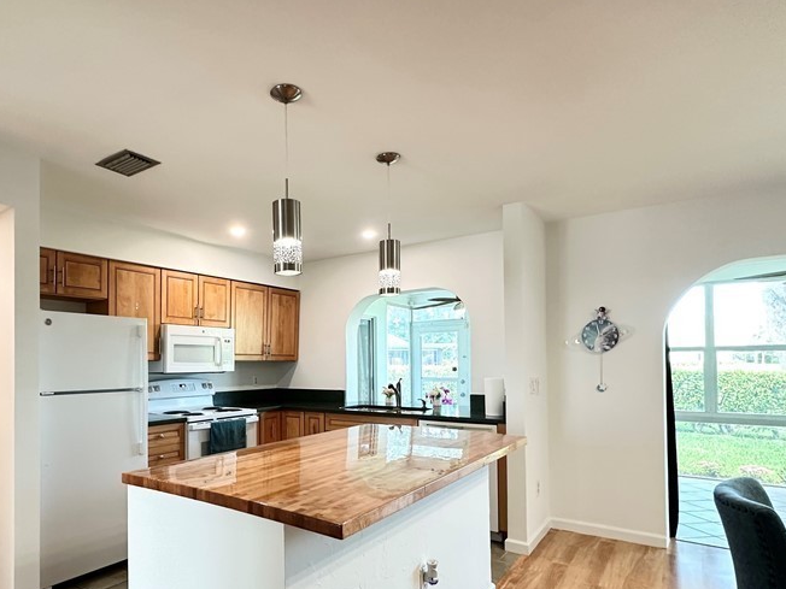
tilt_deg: +0.9
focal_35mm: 22
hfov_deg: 75.5
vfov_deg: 60.6
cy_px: 354
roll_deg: +0.3
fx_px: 500
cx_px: 315
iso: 250
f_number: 2.2
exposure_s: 1/60
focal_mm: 2.22
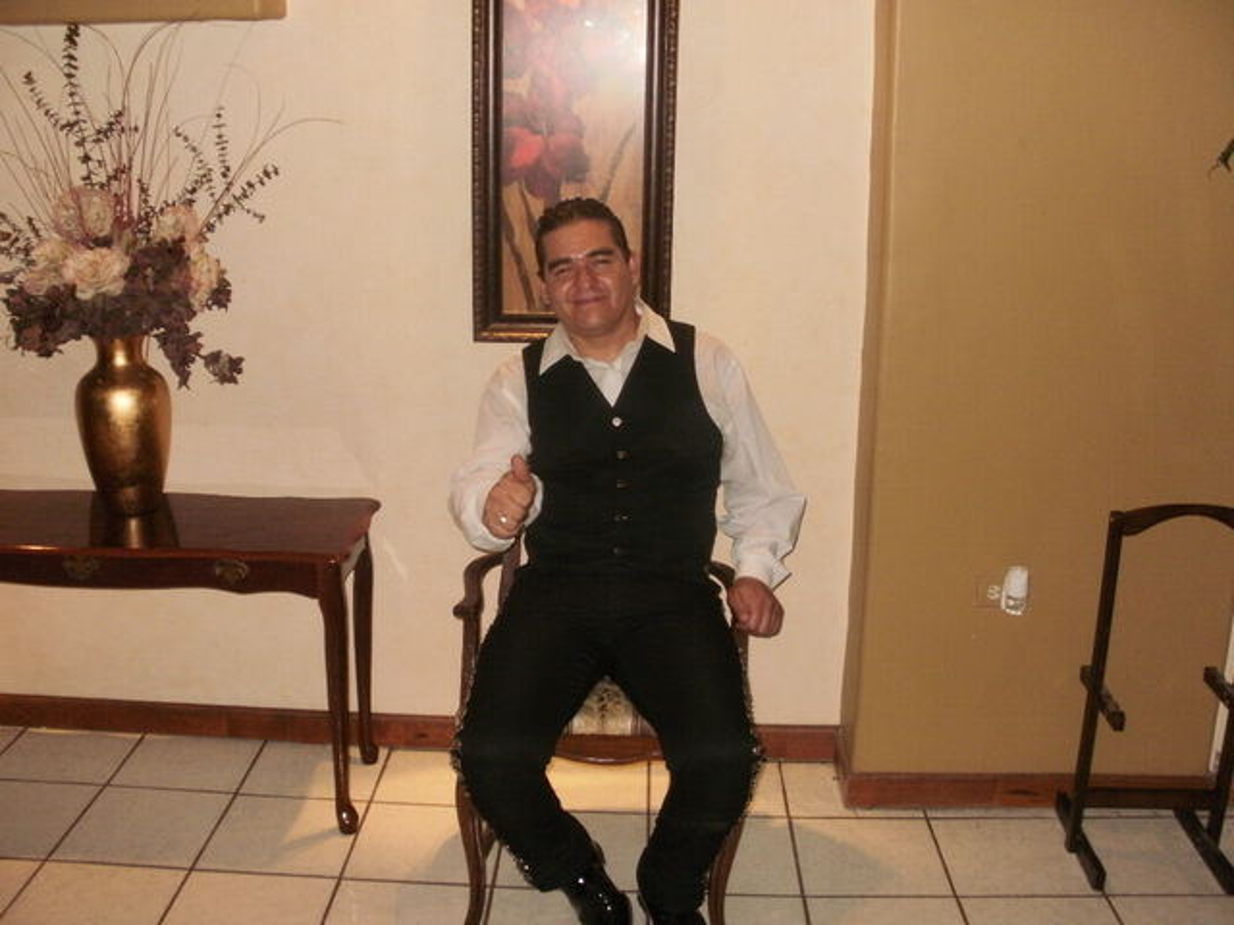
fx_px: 1283
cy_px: 462
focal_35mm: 36
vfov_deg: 39.7
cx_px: 617
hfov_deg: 51.4
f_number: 3.5
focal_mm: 6.3
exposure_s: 1/30
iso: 160
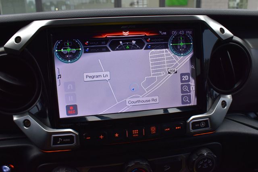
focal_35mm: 32
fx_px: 226
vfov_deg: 41.7
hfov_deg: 59.5
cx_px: 129
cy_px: 86
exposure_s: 1/60
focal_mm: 21
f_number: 8
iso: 400
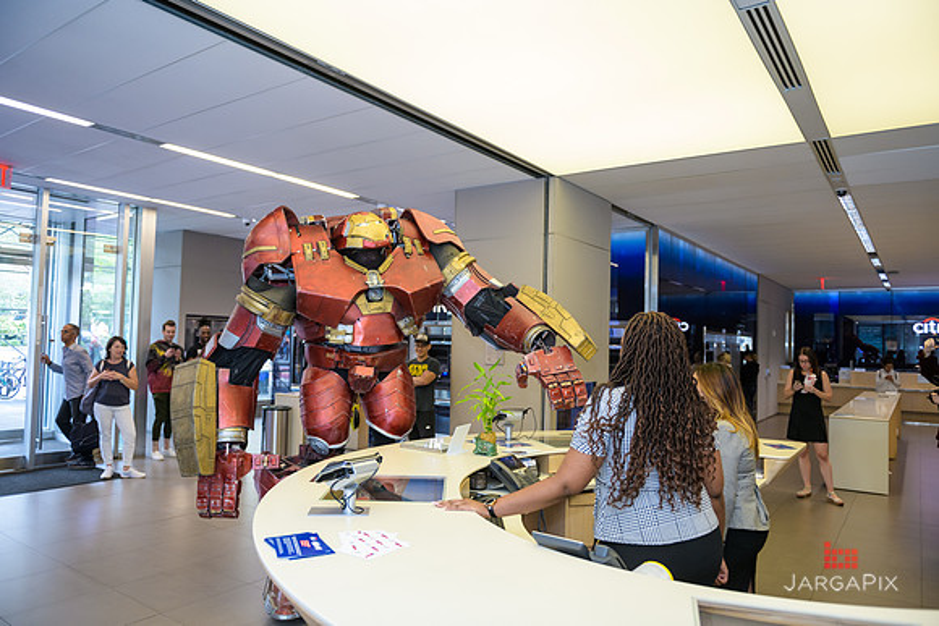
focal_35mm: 24
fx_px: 626
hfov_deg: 73.7
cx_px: 470
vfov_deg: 53.2
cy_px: 313
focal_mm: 24
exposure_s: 1/125
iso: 800
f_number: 3.2
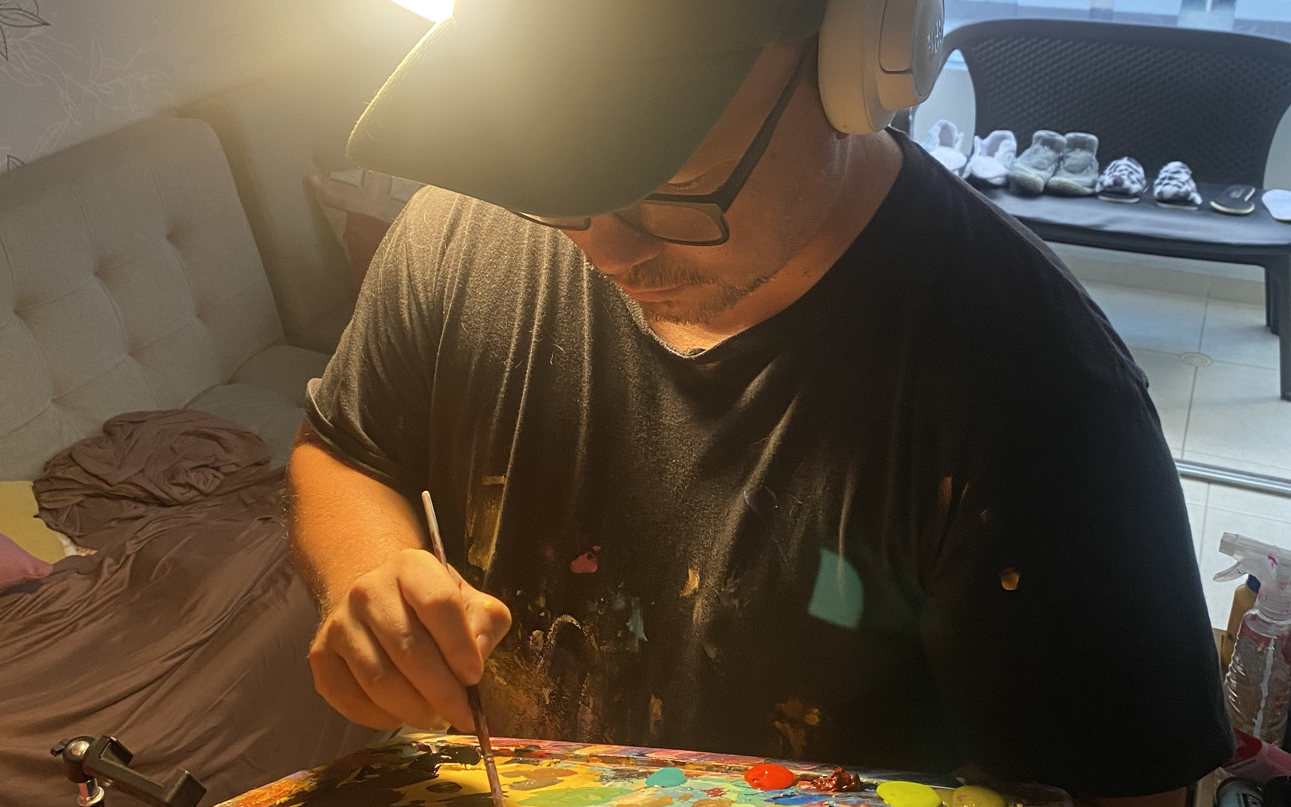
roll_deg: +0.1
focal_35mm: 37
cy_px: 286
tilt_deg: -23.3
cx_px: 645
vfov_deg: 34.2
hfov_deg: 52.7
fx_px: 1302
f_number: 1.8
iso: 125
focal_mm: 4.25
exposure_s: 1/60
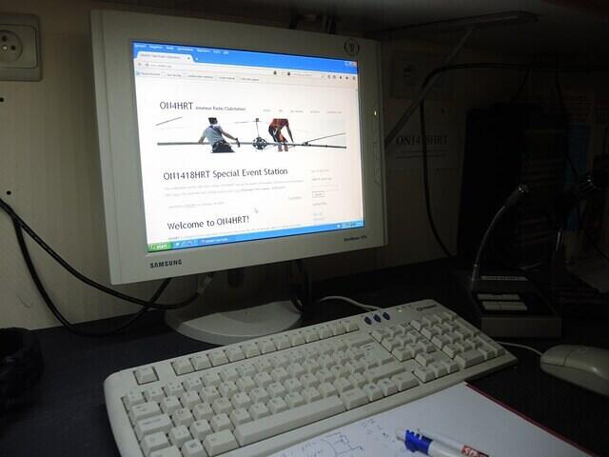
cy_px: 228
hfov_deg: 63.4
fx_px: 493
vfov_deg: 49.7
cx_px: 304
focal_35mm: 28
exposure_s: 1/30
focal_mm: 6
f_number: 2
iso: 160
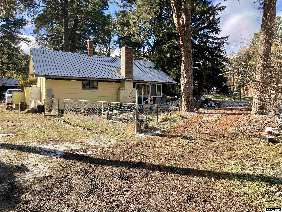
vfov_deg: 49.7
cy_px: 106
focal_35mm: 28
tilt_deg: -2.1
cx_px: 141
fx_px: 228
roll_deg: -1.8
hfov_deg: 63.4
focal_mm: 3.99
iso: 20
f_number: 1.8
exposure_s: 1/800
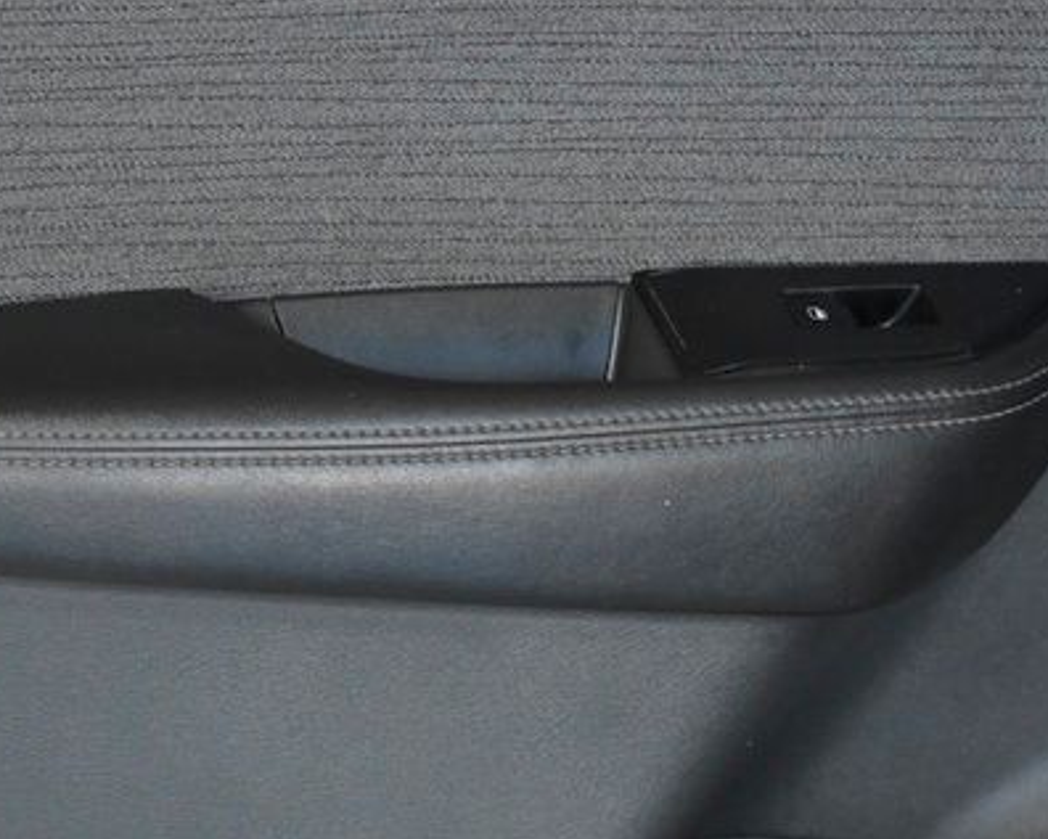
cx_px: 217
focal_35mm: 119
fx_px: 3692
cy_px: 263
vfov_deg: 12.9
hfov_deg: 16.0
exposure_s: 1/500
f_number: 4.5
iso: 2500
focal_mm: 49
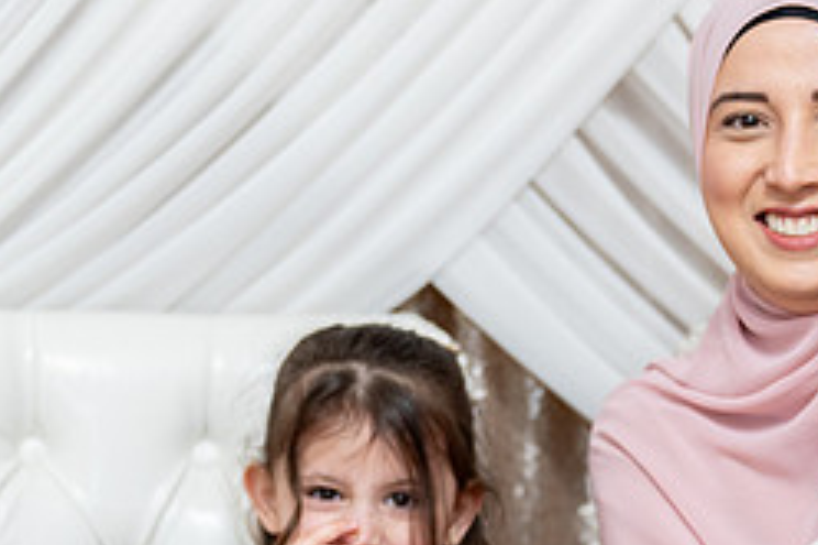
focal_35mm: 157
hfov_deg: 13.0
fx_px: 3565
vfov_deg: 8.7
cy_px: 504
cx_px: 637
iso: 1250
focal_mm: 67
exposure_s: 1/125
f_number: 2.8
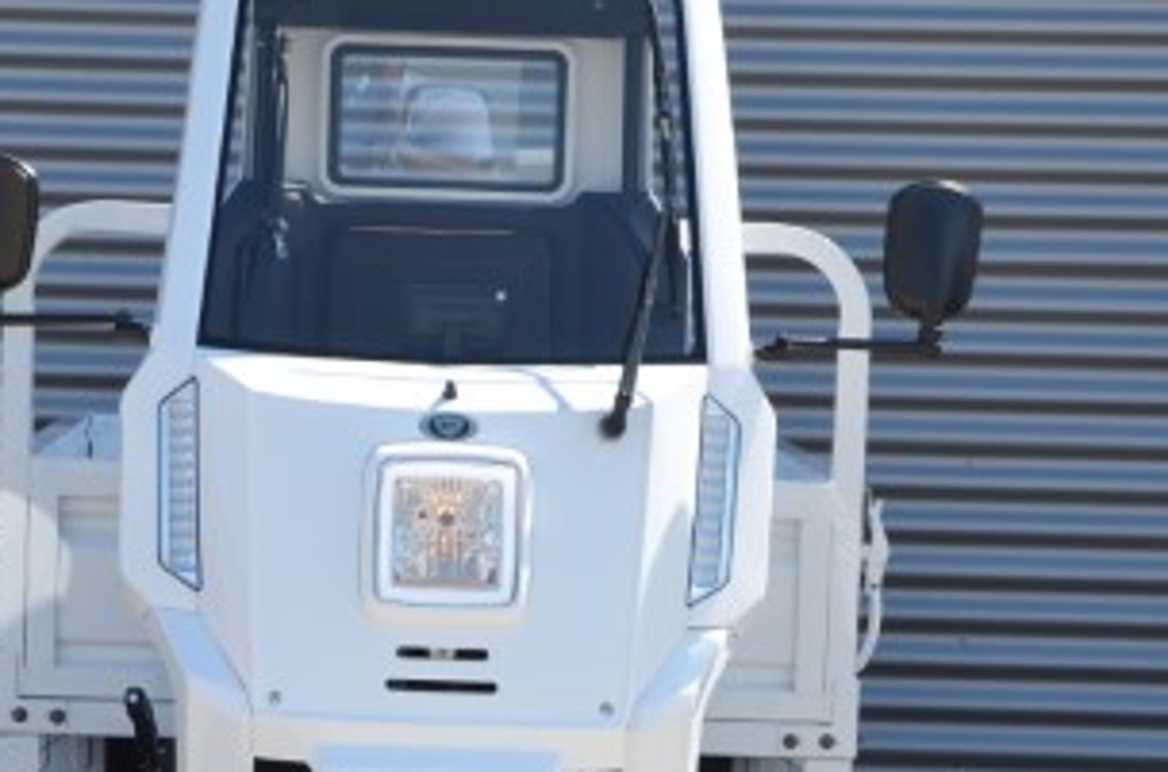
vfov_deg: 10.9
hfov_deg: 16.4
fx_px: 4051
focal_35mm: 125
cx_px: 390
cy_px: 576
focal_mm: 35
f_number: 8
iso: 180
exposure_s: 1/250
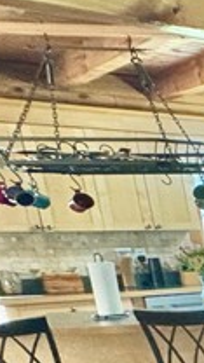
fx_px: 721
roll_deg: +0.3
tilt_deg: -13.8
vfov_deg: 26.2
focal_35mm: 75
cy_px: 393
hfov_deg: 8.6
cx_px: 786
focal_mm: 2.22
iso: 500
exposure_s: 1/60
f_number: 2.2
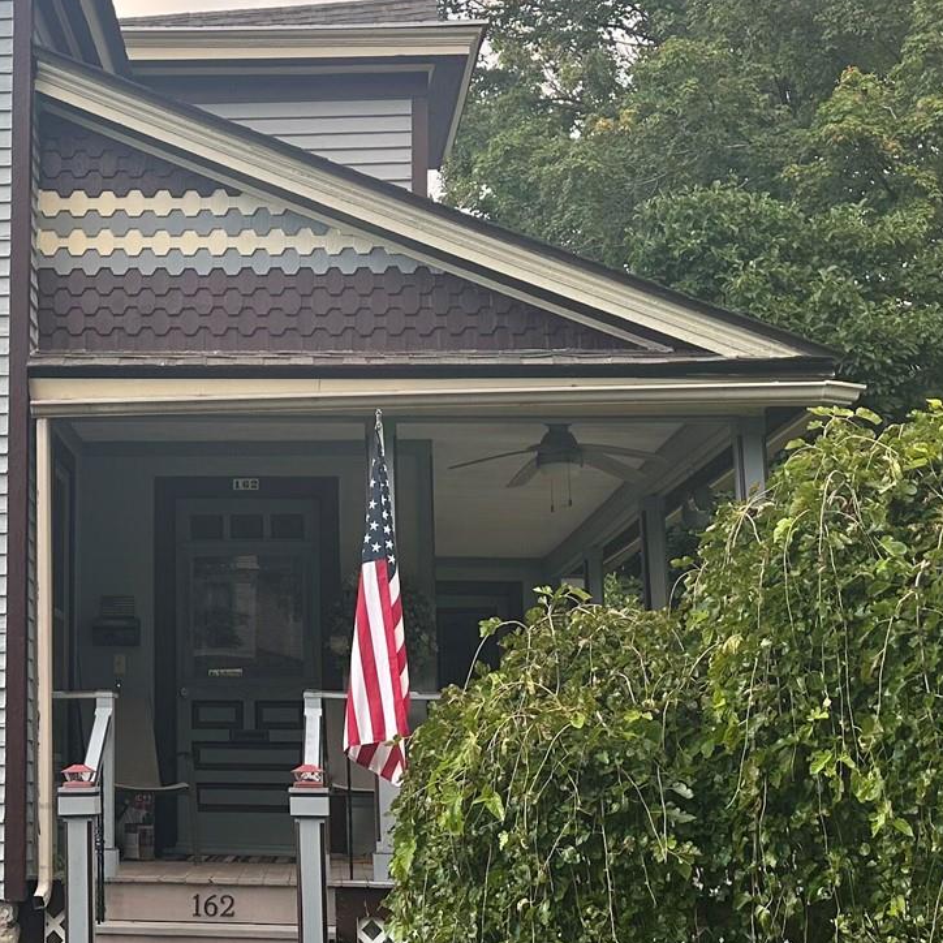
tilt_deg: +10.0
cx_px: 61
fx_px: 1849
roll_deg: -0.1
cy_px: 448
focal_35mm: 60
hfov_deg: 27.4
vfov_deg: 28.6
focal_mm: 6.86
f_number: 1.78
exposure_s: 1/516
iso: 80
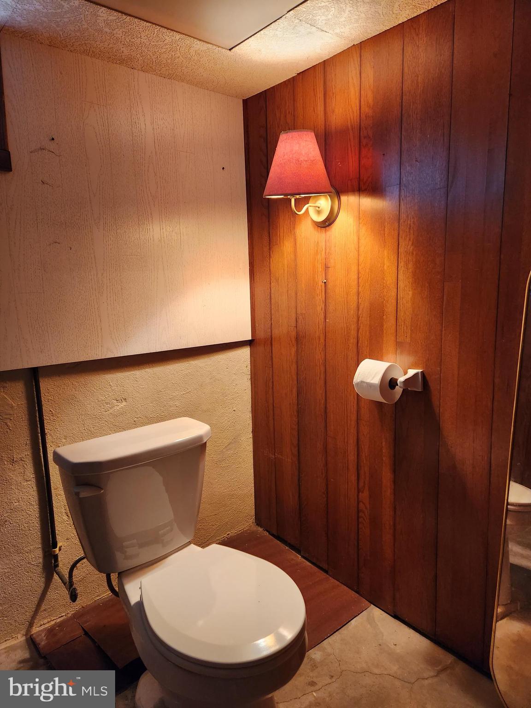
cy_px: 354
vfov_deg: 73.9
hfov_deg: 58.9
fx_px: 470
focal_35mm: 23
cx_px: 266
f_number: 1.8
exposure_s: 1/120
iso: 320
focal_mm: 5.4
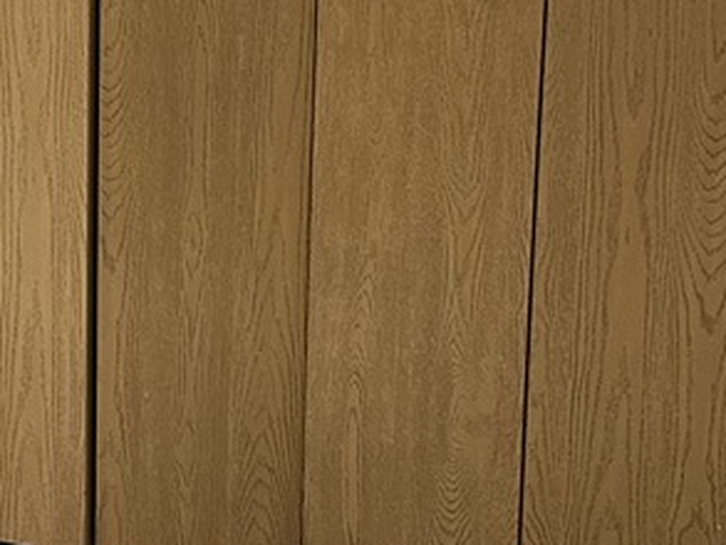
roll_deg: +1.0
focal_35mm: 118
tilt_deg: -12.5
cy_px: 134
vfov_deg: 12.5
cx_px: -146
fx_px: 2476
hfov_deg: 16.0
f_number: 1.78
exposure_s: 1/60
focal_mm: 6.86
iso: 320
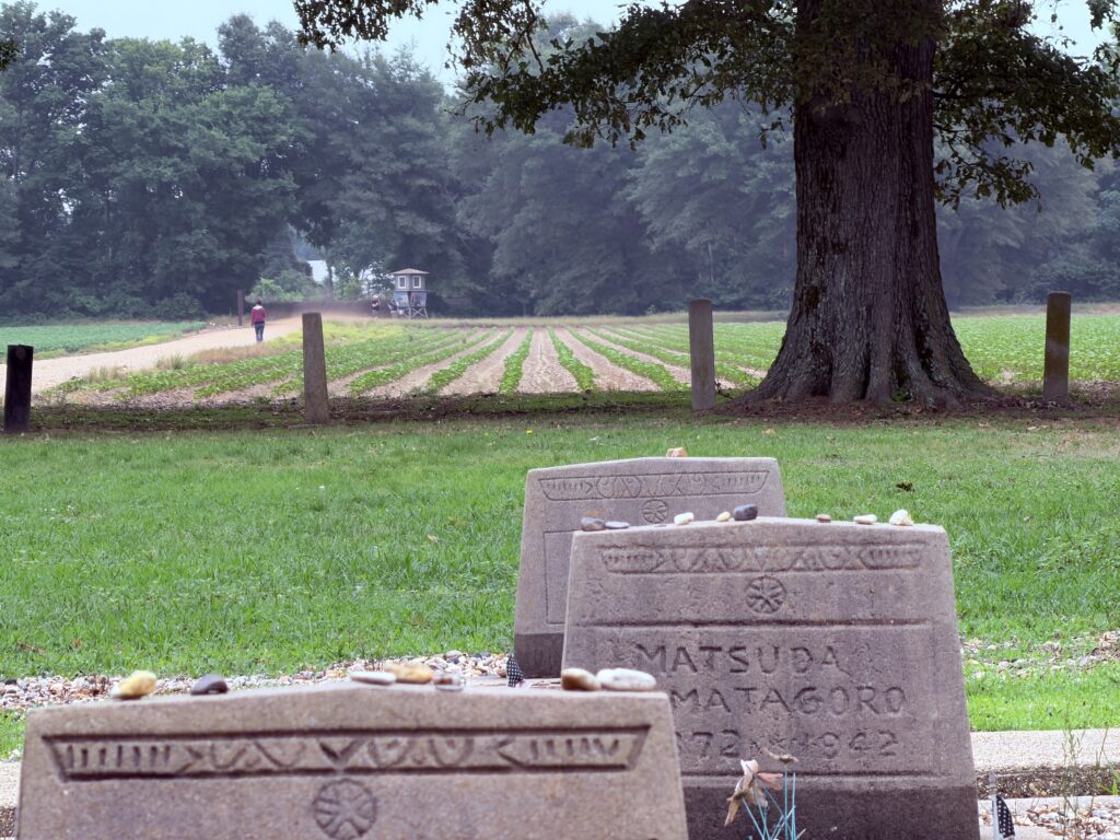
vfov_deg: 7.4
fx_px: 6471
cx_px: 560
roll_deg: +0.9
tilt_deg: -0.6
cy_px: 420
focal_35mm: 200
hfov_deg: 9.9
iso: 40
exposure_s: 1/161
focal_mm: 16.89
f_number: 2.8
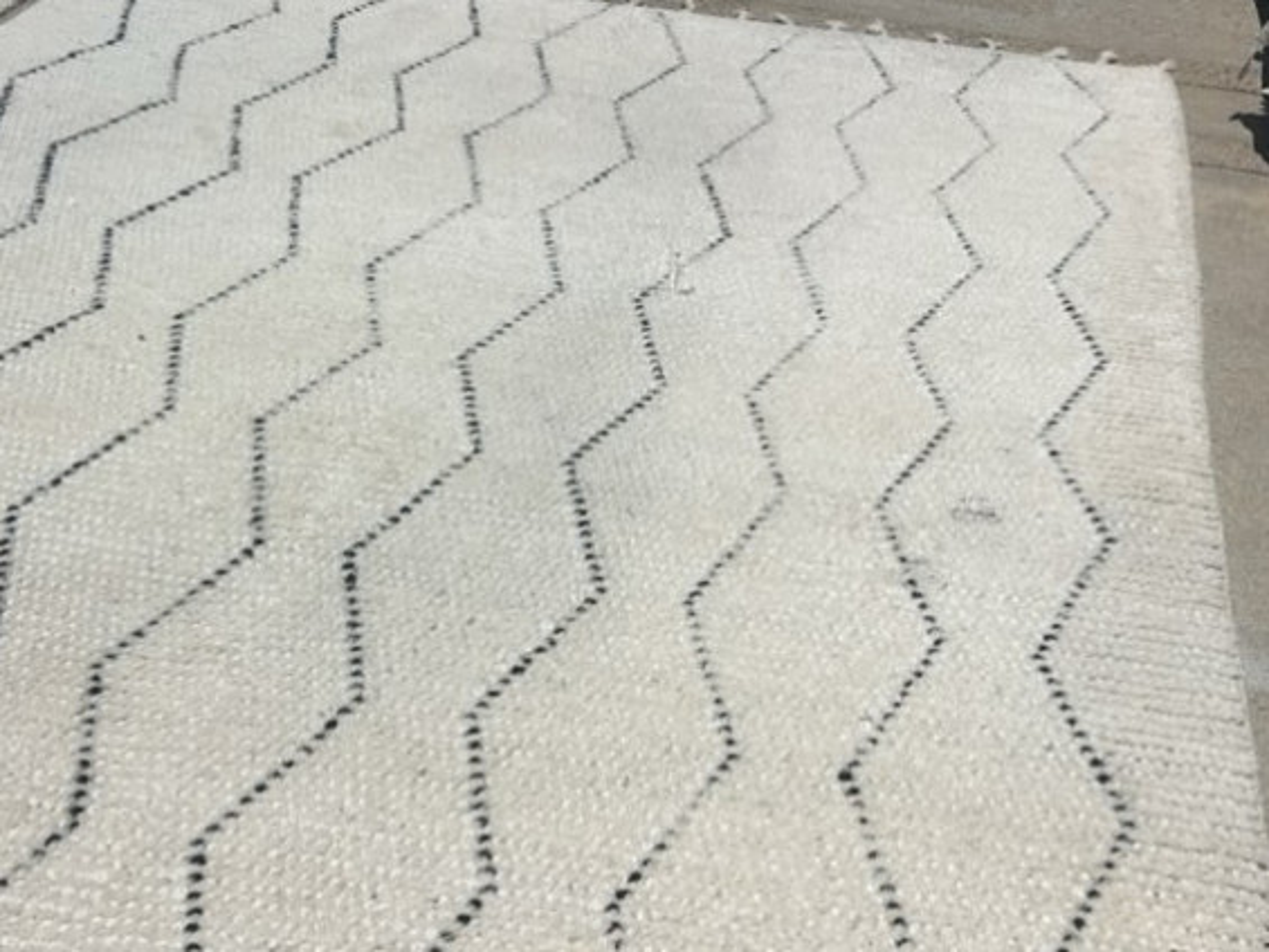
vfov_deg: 49.8
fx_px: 1027
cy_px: 476
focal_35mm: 28
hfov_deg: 63.4
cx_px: 634
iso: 20
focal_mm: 4
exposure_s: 1/428
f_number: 1.8
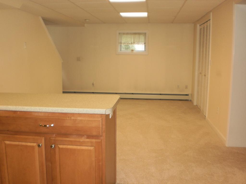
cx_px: 123
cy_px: 92
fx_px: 256
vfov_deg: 39.7
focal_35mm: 36
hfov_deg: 51.4
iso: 125
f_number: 3.1
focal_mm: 6.3
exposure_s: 1/30
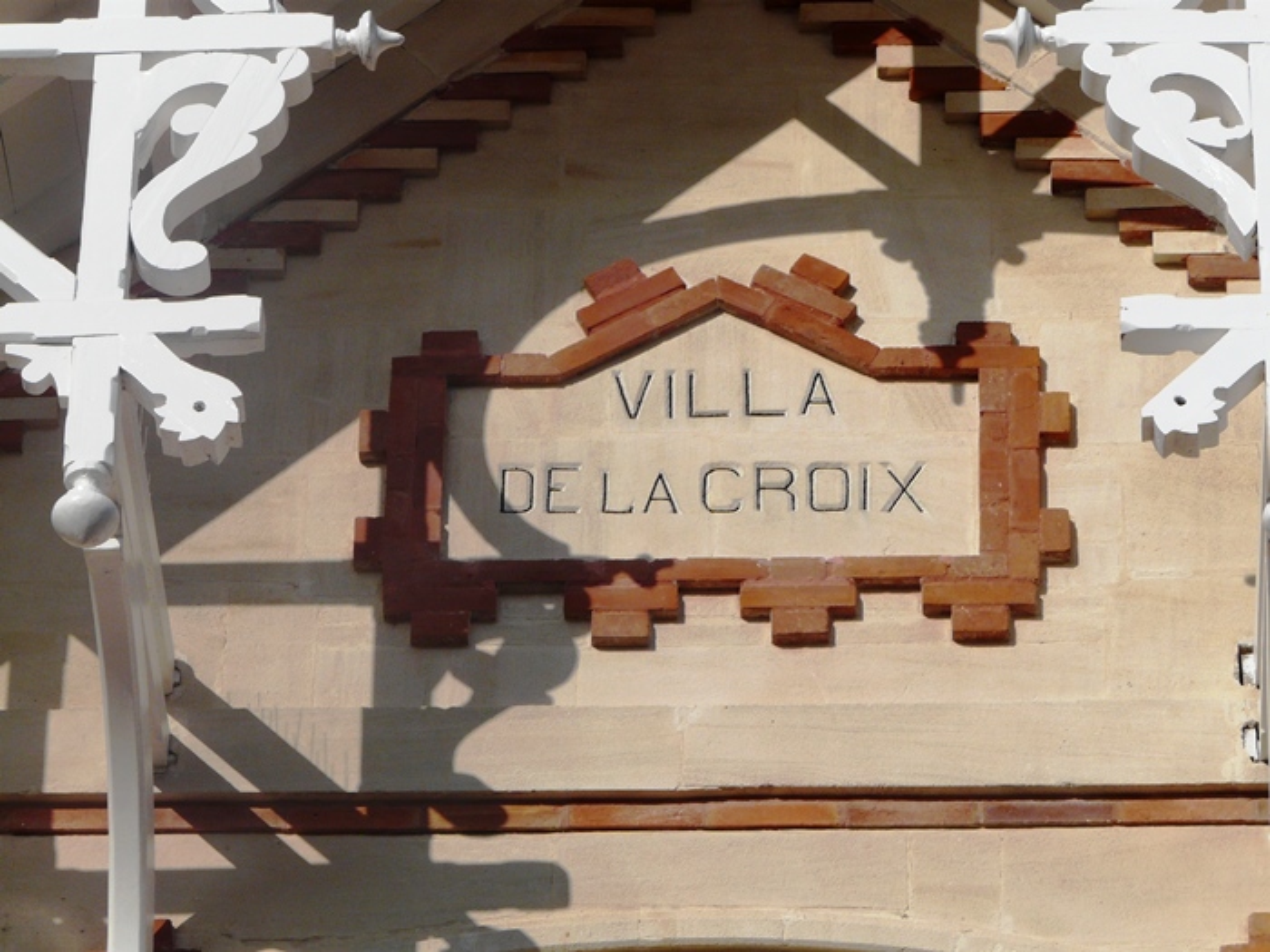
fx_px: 7558
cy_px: 476
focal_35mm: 206
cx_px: 635
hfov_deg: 9.6
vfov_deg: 7.2
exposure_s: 1/640
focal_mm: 33.8
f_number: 8
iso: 100
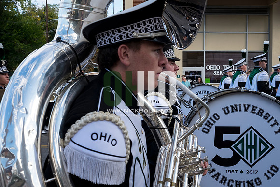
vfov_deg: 32.6
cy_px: 94
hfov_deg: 47.4
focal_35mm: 41
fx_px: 319
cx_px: 140
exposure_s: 1/320
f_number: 7.1
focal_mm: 27
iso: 400
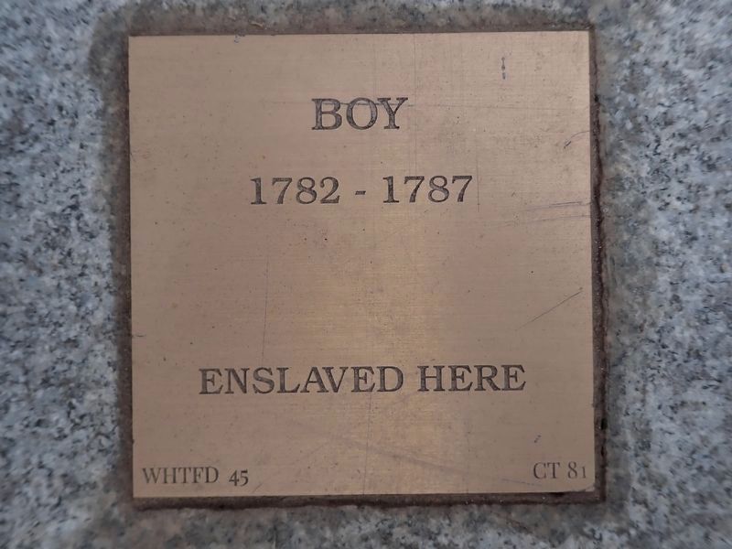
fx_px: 529
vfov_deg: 54.9
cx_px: 366
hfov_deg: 69.4
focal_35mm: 25
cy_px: 274
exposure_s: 1/500
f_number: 2.8
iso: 100
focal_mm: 4.5
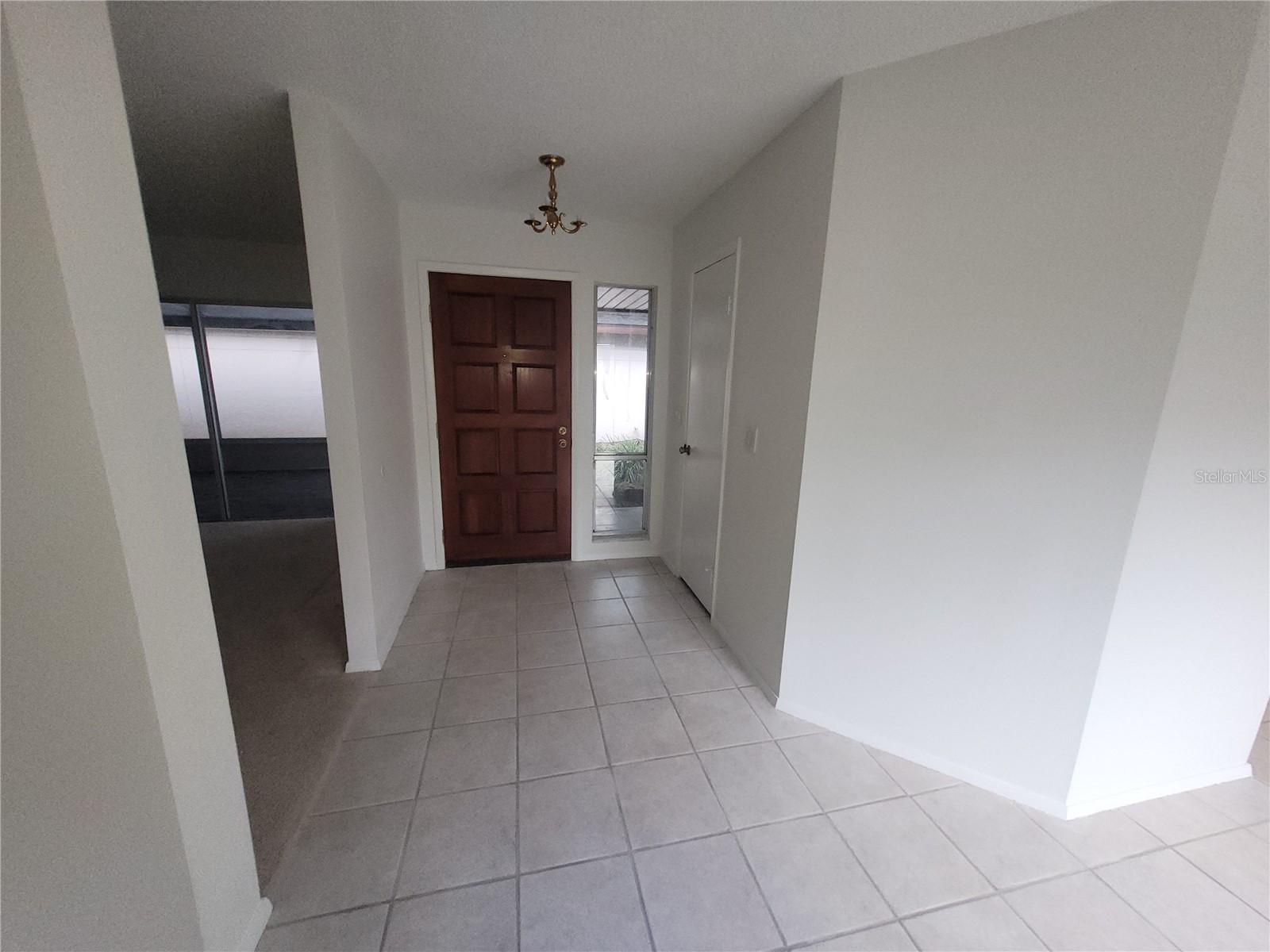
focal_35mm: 13
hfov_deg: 106.2
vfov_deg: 89.9
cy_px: 476
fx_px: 477
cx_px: 635
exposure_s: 1/60
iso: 200
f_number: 2.2
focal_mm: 1.74
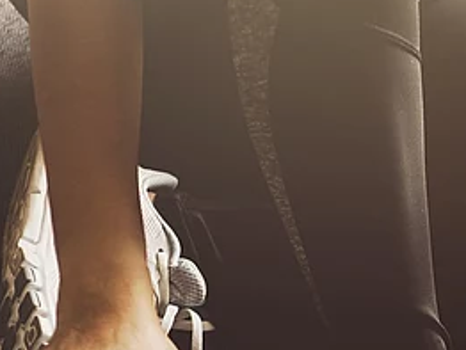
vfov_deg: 6.4
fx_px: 3113
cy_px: 371
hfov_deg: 8.5
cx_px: 454
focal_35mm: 231
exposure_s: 1/160
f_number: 3.5
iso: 500
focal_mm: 70
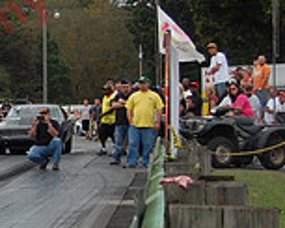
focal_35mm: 203
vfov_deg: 7.6
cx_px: -183
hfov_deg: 9.2
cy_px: 157
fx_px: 1710
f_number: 5
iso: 320
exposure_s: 1/1000
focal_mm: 38
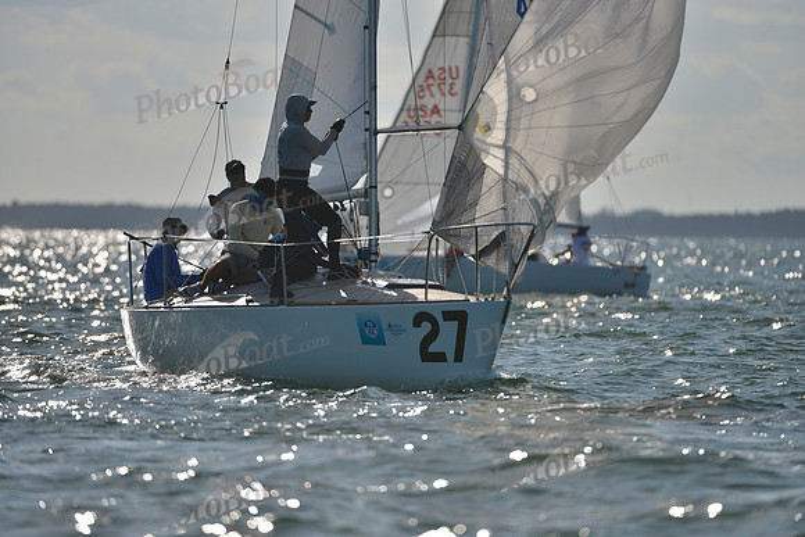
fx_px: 8946
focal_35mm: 400
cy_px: 268
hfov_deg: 5.2
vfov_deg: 3.4
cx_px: 402
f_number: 4
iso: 200
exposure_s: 1/6400
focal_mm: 400
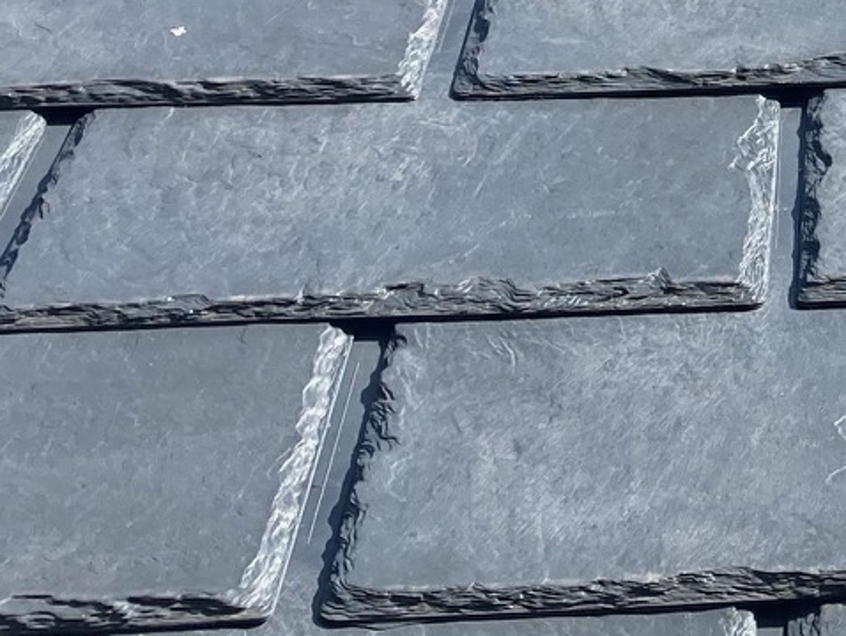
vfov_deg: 12.1
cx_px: 1227
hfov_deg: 15.5
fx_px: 2885
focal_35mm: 118
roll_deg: +2.4
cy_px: -239
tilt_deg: +14.7
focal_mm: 3.99
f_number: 1.8
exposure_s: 1/1185
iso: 20
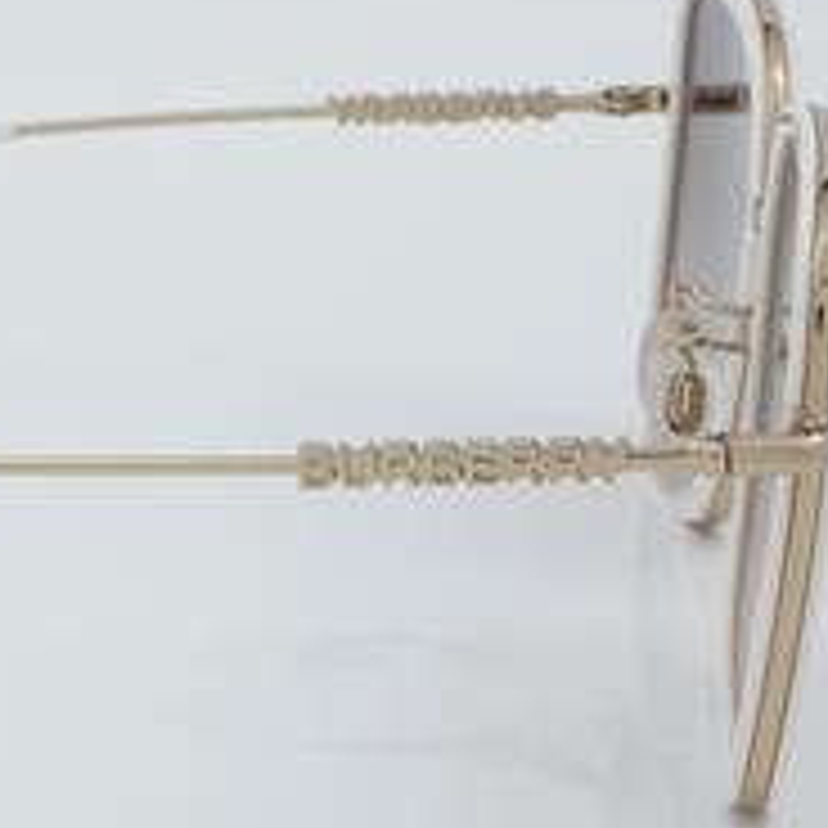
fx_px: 4111
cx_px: 45
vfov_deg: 11.5
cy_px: 423
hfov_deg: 11.4
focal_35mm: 152
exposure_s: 1/4
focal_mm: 55
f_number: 32
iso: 100
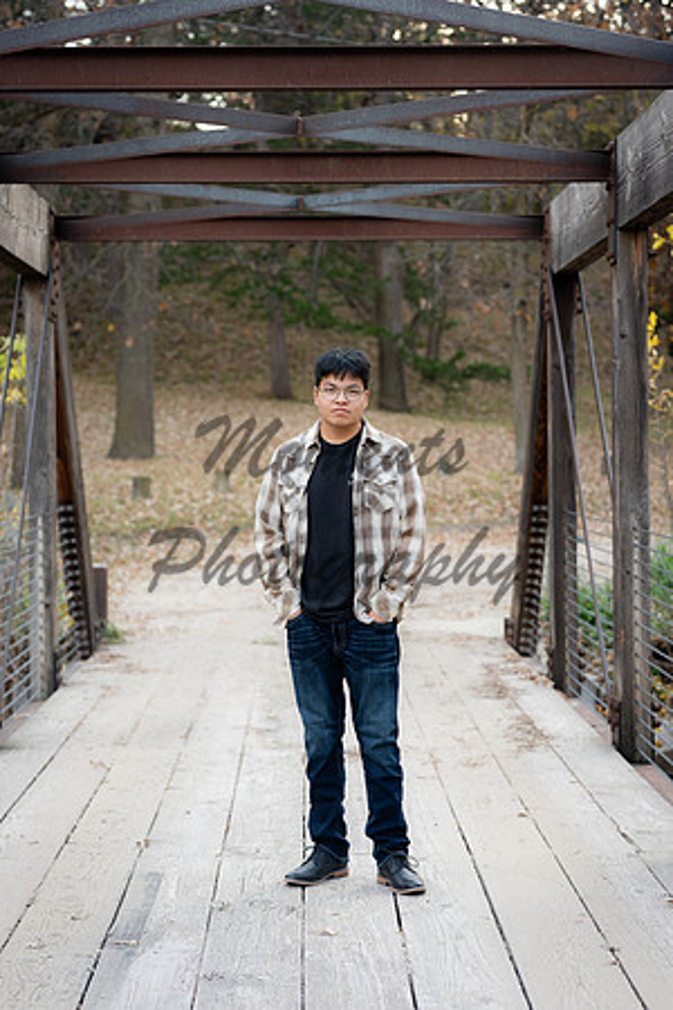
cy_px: 505
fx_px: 2383
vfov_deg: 23.9
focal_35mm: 85
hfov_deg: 16.1
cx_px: 336
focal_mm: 85
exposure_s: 1/125
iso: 200
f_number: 3.5
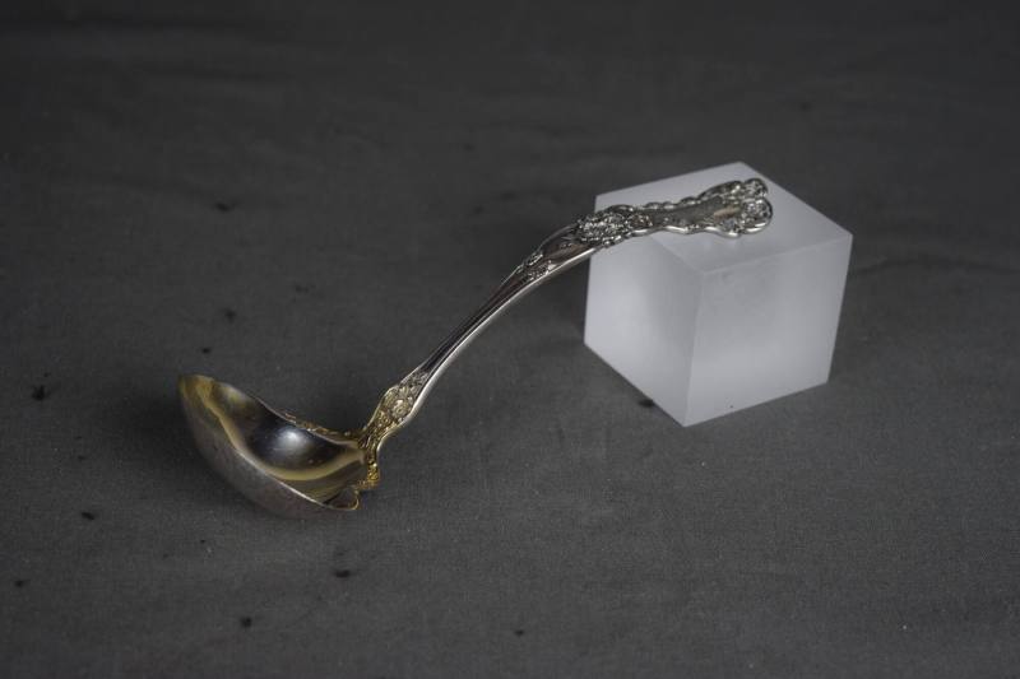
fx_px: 1954
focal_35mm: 69
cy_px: 340
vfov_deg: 19.7
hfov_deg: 29.2
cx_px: 510
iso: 500
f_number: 5
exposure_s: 1/60
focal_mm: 46
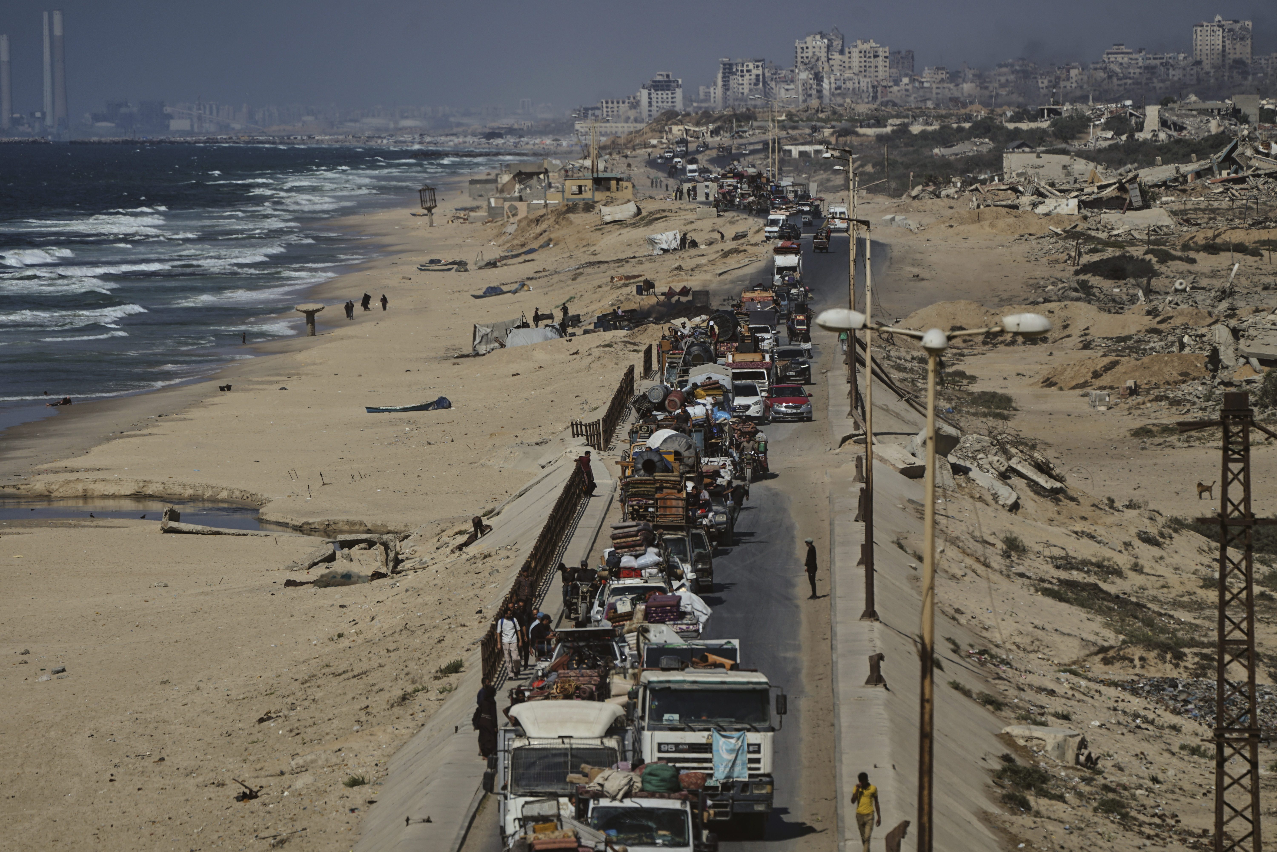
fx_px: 11492
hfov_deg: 6.4
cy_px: 426
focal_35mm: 324
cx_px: 638
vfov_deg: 4.2
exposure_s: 1/1250
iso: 64
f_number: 5.6
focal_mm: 324
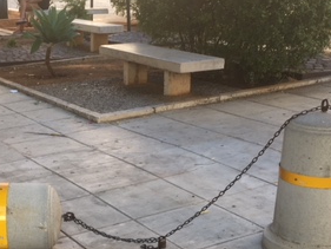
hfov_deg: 29.1
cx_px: 102
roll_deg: +0.5
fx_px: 631
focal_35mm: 66
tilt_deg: -21.0
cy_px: 214
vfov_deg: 21.9
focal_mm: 4.15
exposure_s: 1/127
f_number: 2.2
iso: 25
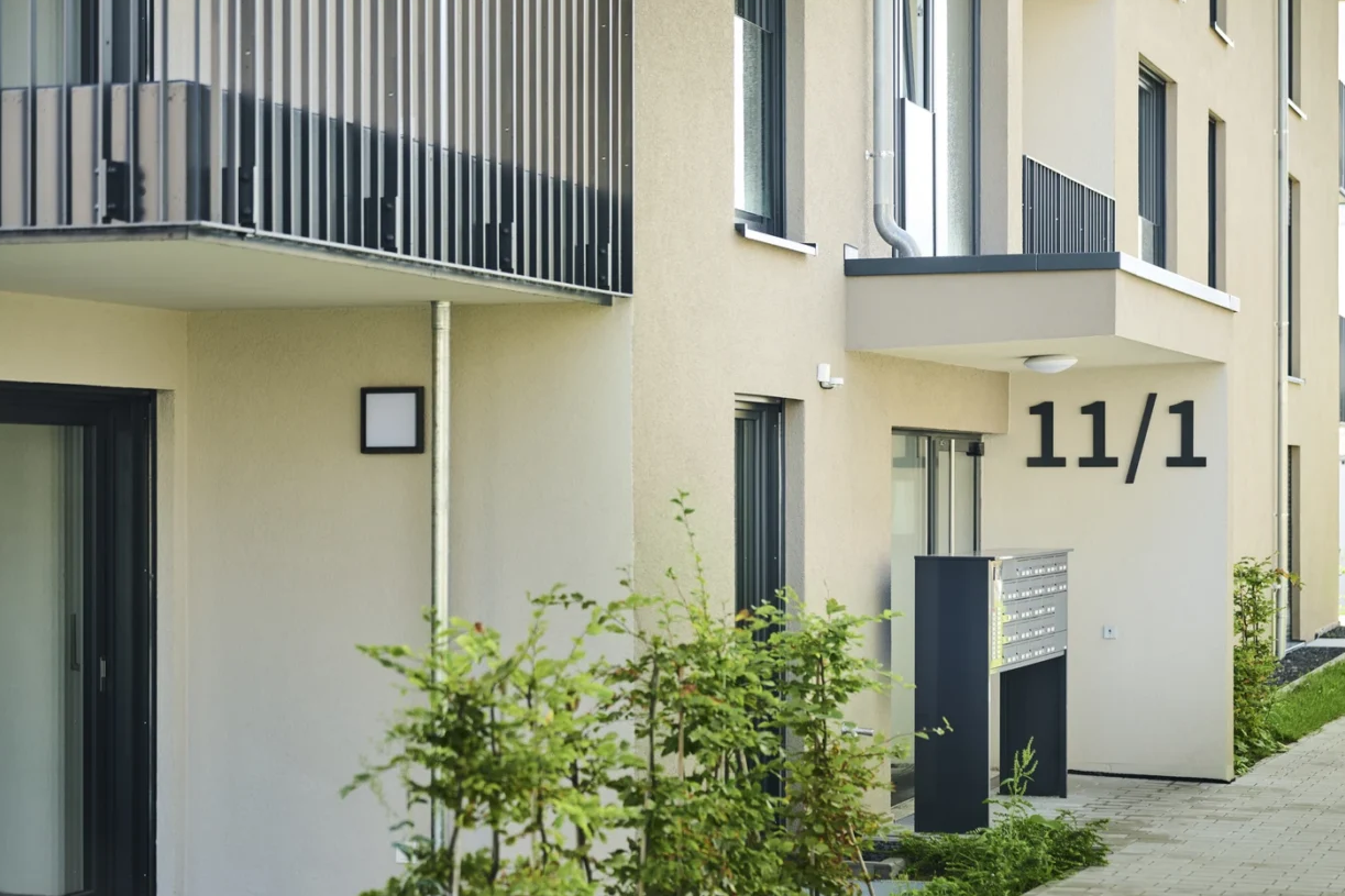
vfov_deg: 19.2
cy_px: 433
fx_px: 2652
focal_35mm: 71
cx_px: 761
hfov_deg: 28.4
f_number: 2.5
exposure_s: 1/125
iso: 64
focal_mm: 62
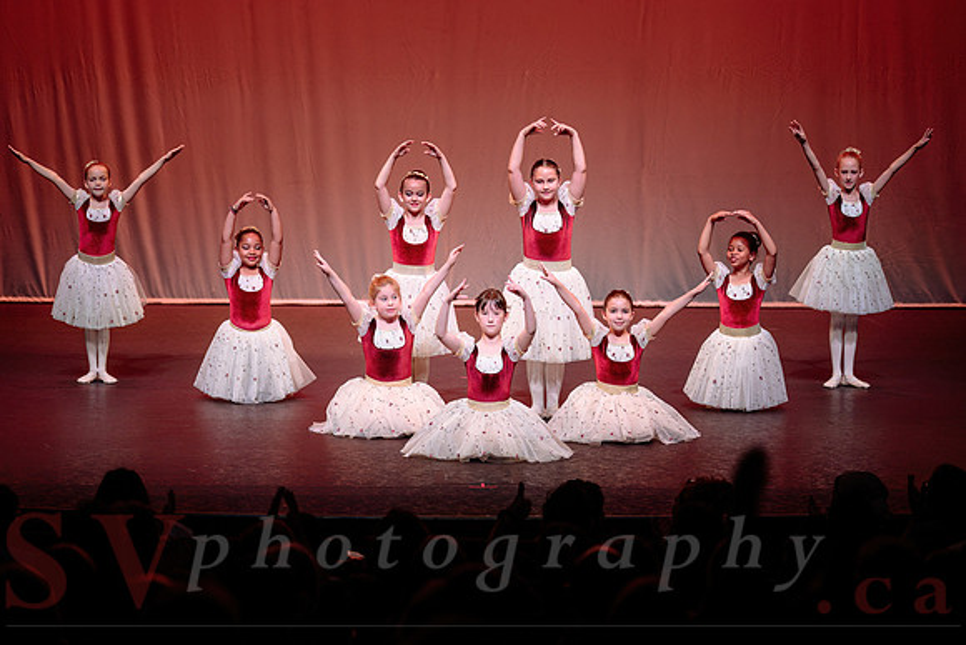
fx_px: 3055
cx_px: 467
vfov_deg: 12.0
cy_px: 312
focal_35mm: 114
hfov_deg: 18.0
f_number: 2.8
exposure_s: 1/500
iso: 1250
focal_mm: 110
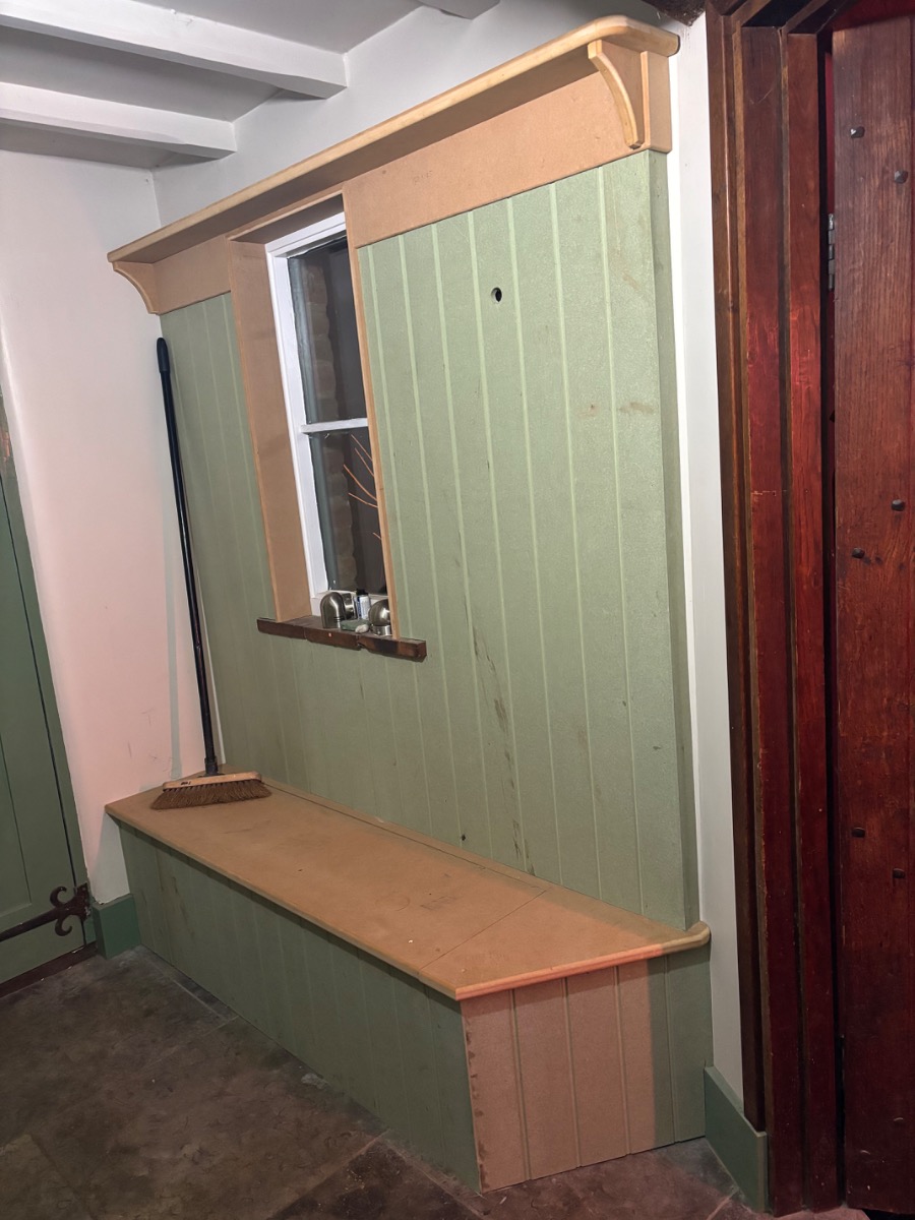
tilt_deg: -11.5
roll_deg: +5.1
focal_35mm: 26
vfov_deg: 67.3
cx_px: 458
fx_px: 916
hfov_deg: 53.1
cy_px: 610
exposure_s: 1/33
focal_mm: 5.96
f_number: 1.6
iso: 500
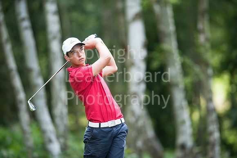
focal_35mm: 300
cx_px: 118
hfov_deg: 6.9
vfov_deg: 4.6
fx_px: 1974
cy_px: 79
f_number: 4
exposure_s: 1/1250
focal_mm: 300
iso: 400
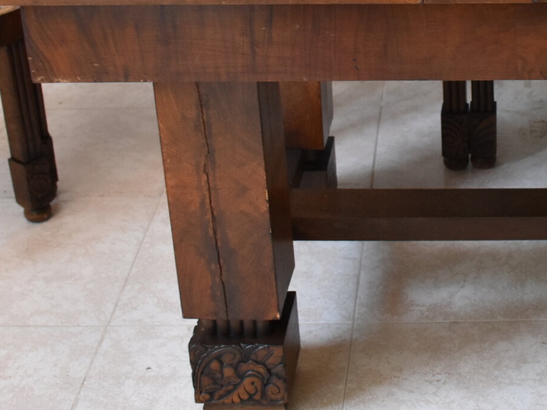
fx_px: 1280
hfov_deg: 23.4
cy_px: -34
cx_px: 502
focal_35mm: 81
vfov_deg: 17.6
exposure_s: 1/60
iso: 900
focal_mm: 20
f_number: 4
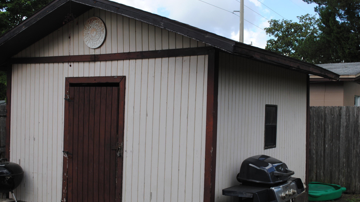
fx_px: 430
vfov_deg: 26.5
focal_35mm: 45
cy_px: 116
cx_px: 181
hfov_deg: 45.5
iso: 100
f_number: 6.3
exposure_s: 1/160
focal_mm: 28
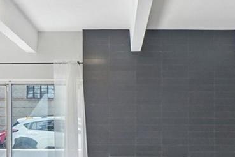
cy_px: 131
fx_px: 509
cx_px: 117
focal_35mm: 78
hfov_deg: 26.0
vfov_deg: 17.3
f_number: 8
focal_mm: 12
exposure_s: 1/30
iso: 400
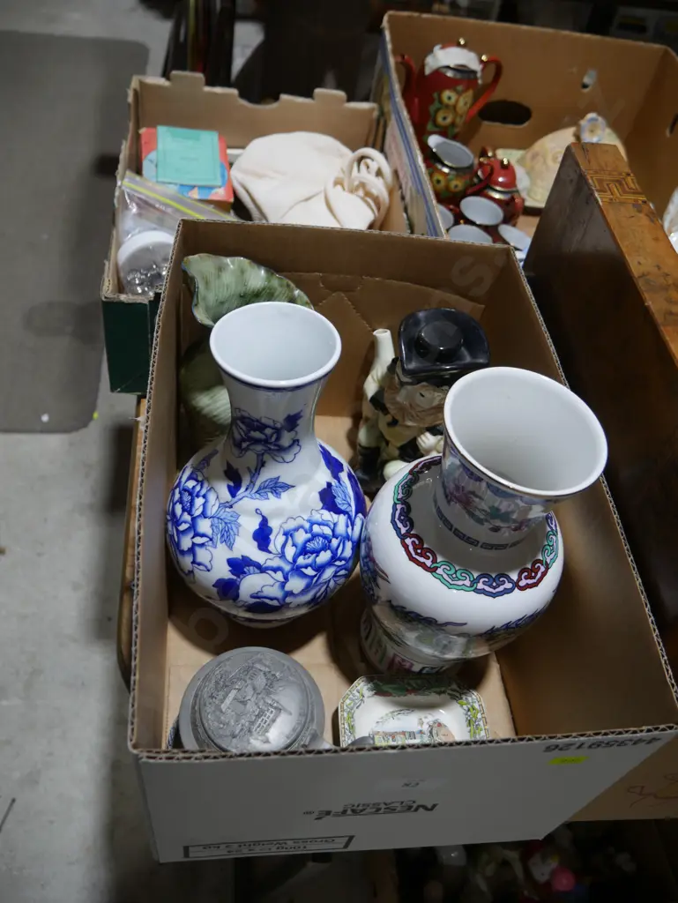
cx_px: 339
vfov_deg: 63.4
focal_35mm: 28
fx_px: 731
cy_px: 452
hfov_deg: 49.8
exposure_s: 1/100
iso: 200
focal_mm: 14
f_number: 3.5
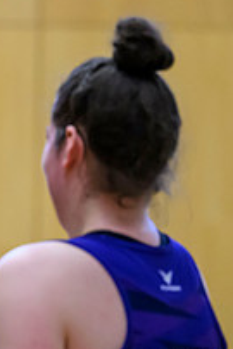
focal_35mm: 552
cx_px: -218
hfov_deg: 2.5
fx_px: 5349
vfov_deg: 3.7
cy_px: 252
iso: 4000
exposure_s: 1/1000
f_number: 3.2
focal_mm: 165
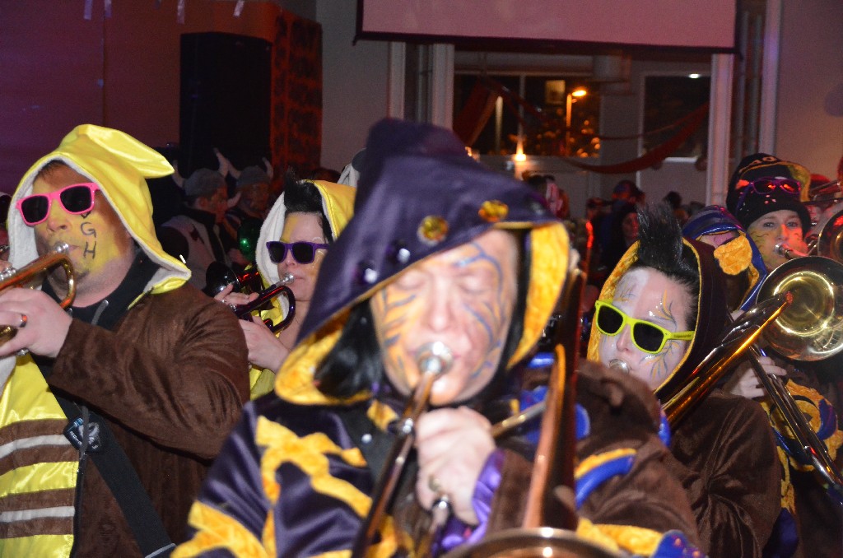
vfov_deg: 17.4
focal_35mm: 78
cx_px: 422
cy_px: 279
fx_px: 1823
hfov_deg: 26.0
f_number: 4.8
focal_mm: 52
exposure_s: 1/60
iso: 3200
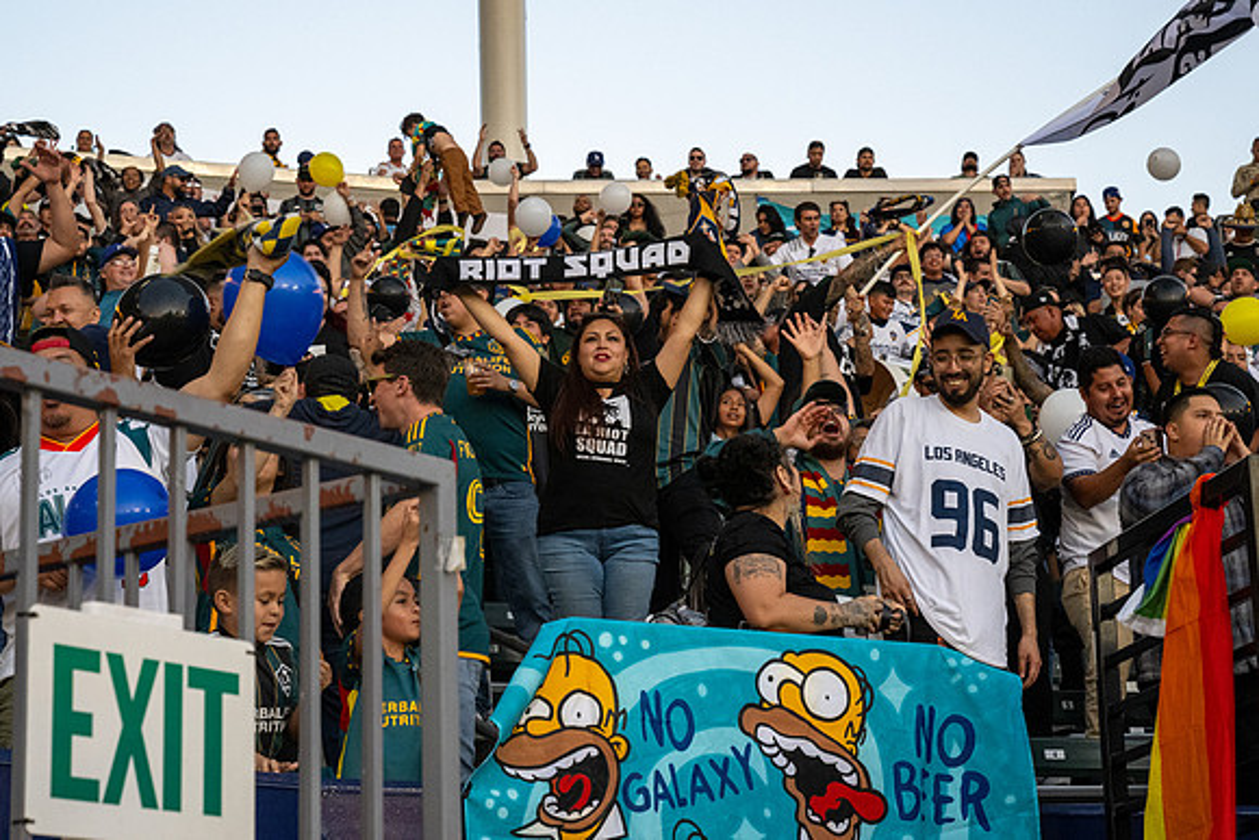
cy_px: 356
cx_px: 614
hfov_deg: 25.1
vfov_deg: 16.9
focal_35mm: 81
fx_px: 2822
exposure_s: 1/400
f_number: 8
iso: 4000
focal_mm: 70
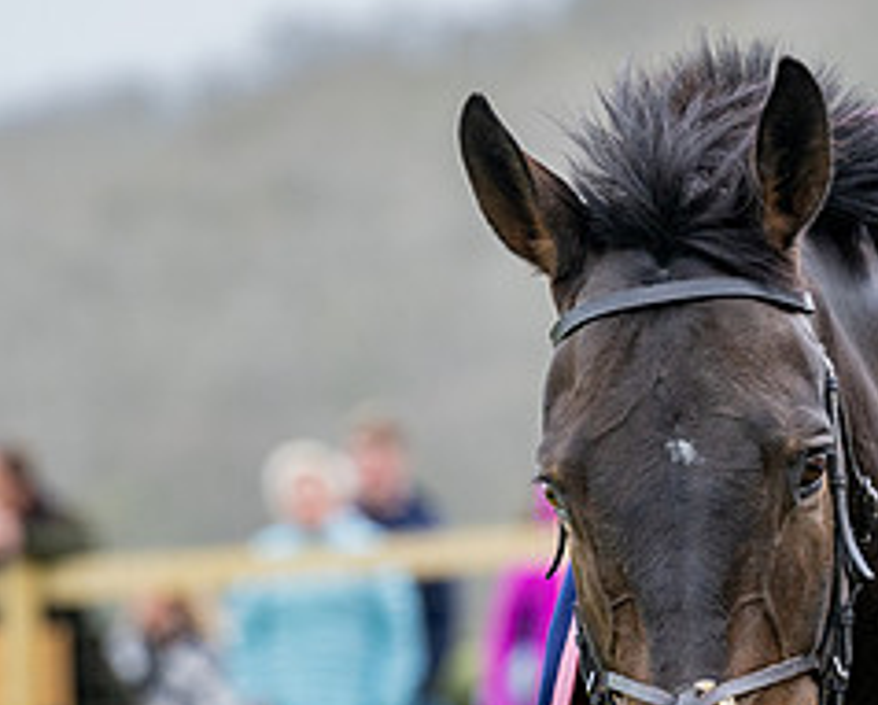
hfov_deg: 3.2
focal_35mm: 608
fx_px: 15819
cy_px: 791
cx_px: 1076
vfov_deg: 2.5
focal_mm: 200
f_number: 5
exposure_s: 1/500
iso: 400
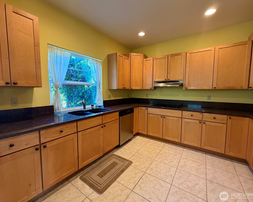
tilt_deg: -4.4
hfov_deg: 96.8
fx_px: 112
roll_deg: +0.1
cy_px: 99
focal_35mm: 15
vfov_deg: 84.0
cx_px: 125
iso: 320
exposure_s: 1/60
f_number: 2.2
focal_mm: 2.22
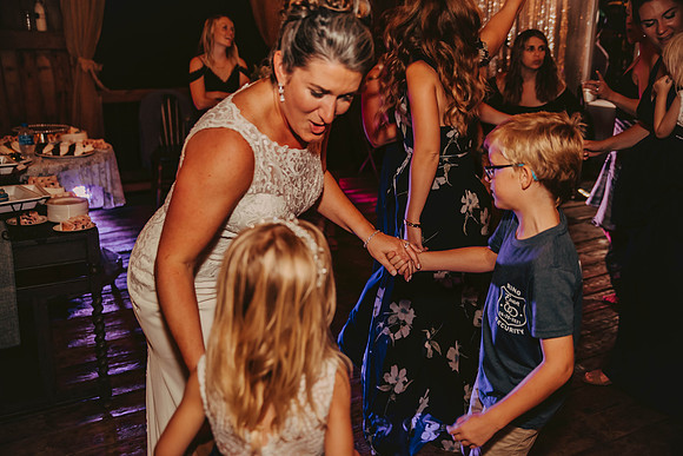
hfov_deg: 53.1
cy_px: 228
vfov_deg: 36.9
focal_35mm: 36
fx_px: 683
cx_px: 342
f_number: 2.8
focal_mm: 36
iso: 1250
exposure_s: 1/125
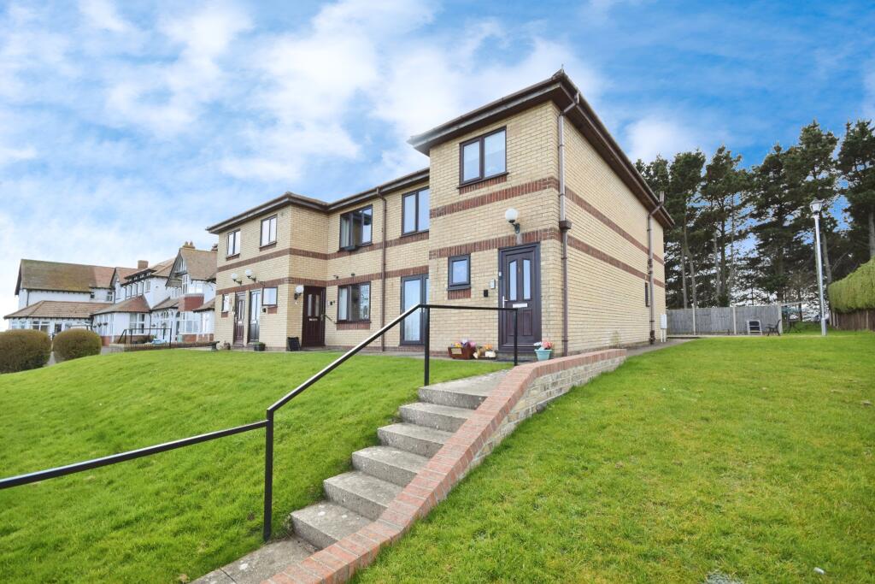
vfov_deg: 77.3
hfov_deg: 100.4
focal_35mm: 15
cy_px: 292
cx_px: 438
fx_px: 365
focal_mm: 10
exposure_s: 1/250
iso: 360
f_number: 8
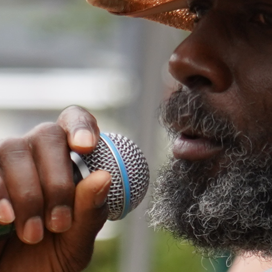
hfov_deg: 2.2
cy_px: 236
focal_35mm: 785
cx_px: 378
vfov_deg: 2.2
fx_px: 6979
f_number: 4
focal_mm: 105
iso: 320
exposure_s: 1/160
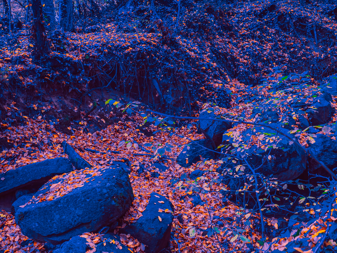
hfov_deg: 53.9
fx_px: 331
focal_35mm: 34
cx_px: 173
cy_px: 109
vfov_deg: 41.7
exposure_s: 1/80
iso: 200
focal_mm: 12
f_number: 2.8
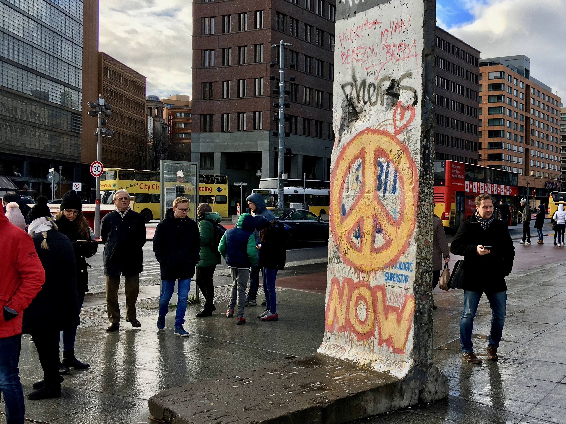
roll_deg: +1.2
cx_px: 370
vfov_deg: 34.3
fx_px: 687
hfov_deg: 44.2
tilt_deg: +1.8
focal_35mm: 42
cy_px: 188
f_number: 2.2
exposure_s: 1/582
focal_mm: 4.15
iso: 25
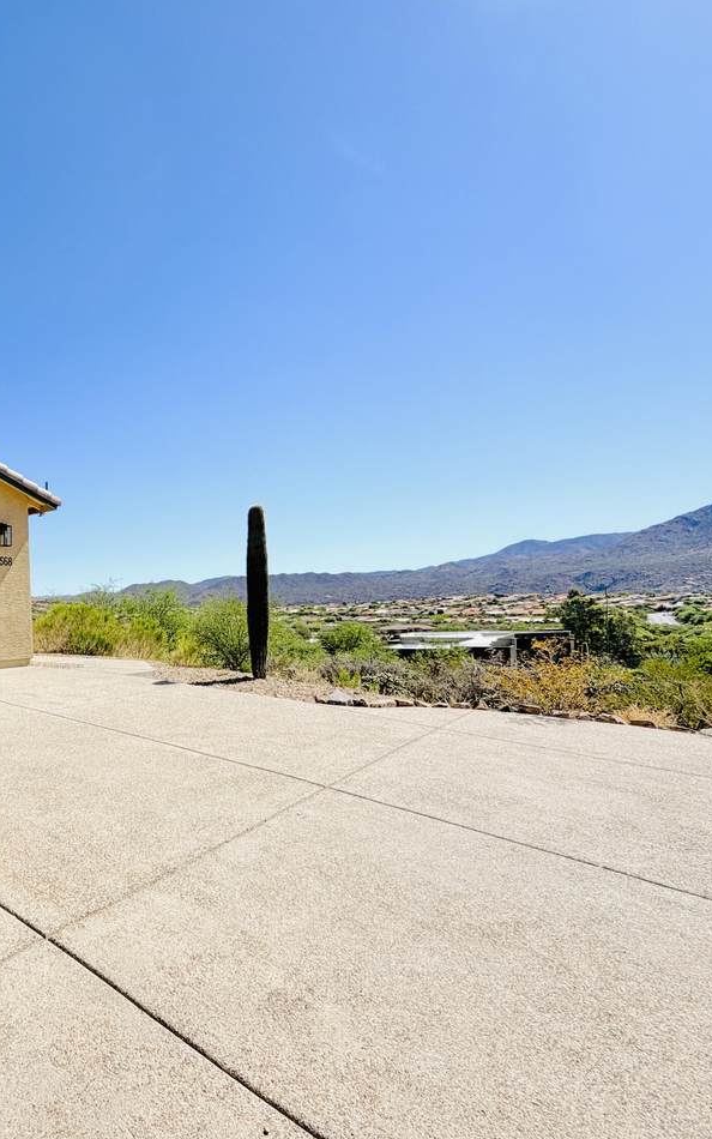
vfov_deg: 85.1
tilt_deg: +2.5
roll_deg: +1.2
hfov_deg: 53.1
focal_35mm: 20
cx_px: 85
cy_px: 573
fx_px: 621
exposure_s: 1/1399
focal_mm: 2.22
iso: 20
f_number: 2.2
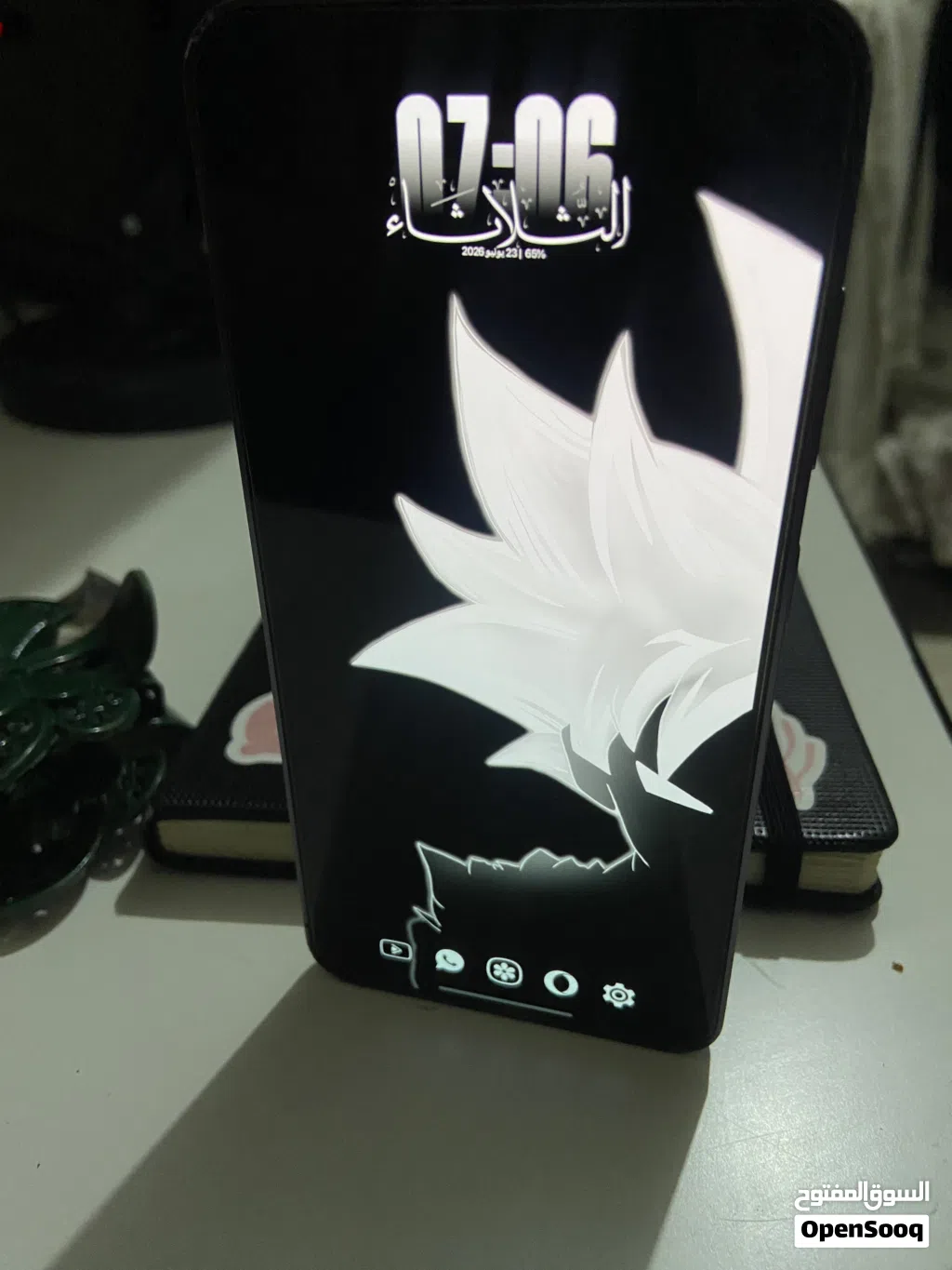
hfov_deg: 53.1
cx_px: 476
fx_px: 953
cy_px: 635
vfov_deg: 67.3
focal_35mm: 26
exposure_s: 1/60
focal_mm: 4.25
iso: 160
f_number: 1.8
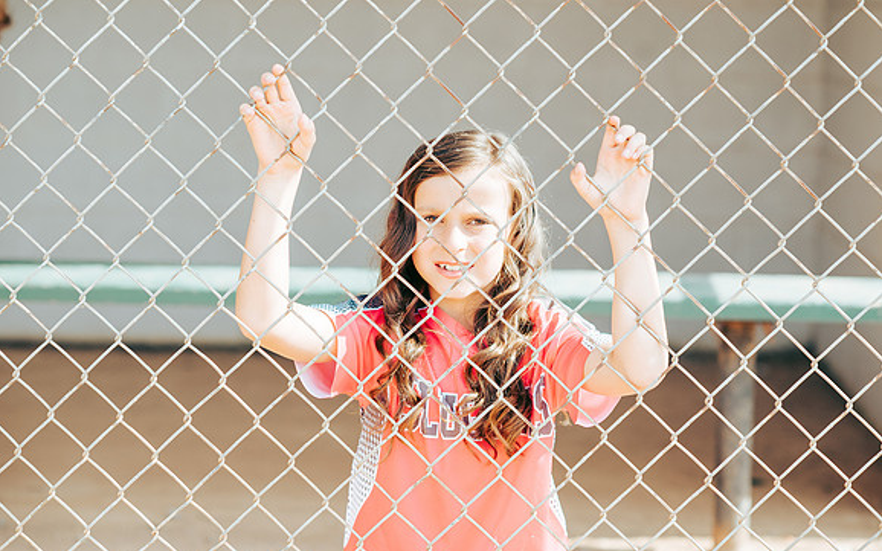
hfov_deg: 23.8
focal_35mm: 87
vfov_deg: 15.0
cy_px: 271
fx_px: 2091
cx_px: 441
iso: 160
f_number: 2.8
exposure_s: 1/1000
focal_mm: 85
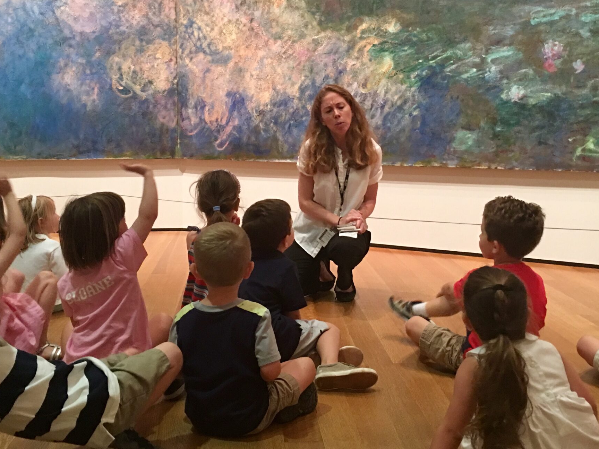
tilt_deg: -3.4
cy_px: 171
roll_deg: +0.2
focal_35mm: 43
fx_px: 744
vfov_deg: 33.4
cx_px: 318
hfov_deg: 43.8
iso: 100
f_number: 2.2
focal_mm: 4.15
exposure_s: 1/10
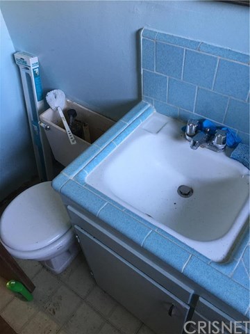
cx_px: 125
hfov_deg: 48.2
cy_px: 167
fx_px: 279
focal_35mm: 29
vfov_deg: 61.7
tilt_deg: -46.3
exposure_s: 1/15
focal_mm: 4.15
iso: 50
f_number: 2.2
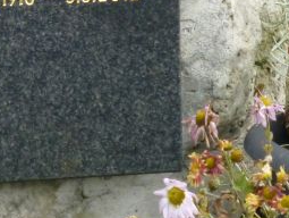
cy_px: -45
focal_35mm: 382
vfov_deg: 3.9
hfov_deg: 5.2
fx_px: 3194
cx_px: -80
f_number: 5.4
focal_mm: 21.8
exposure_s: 1/320
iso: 400
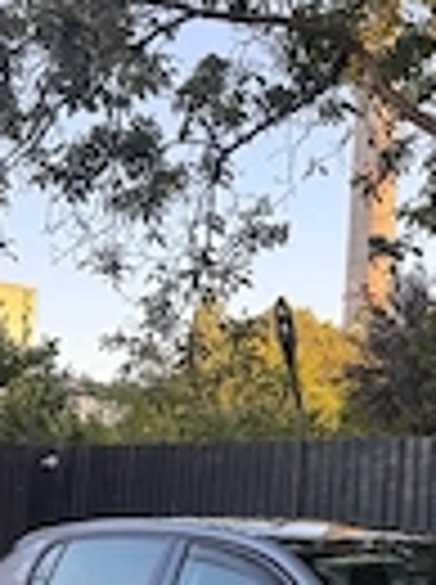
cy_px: 500
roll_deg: -3.4
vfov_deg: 25.7
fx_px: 1247
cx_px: 449
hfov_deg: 19.2
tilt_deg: +3.4
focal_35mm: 74
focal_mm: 6.76
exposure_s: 1/205
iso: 80
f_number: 1.78
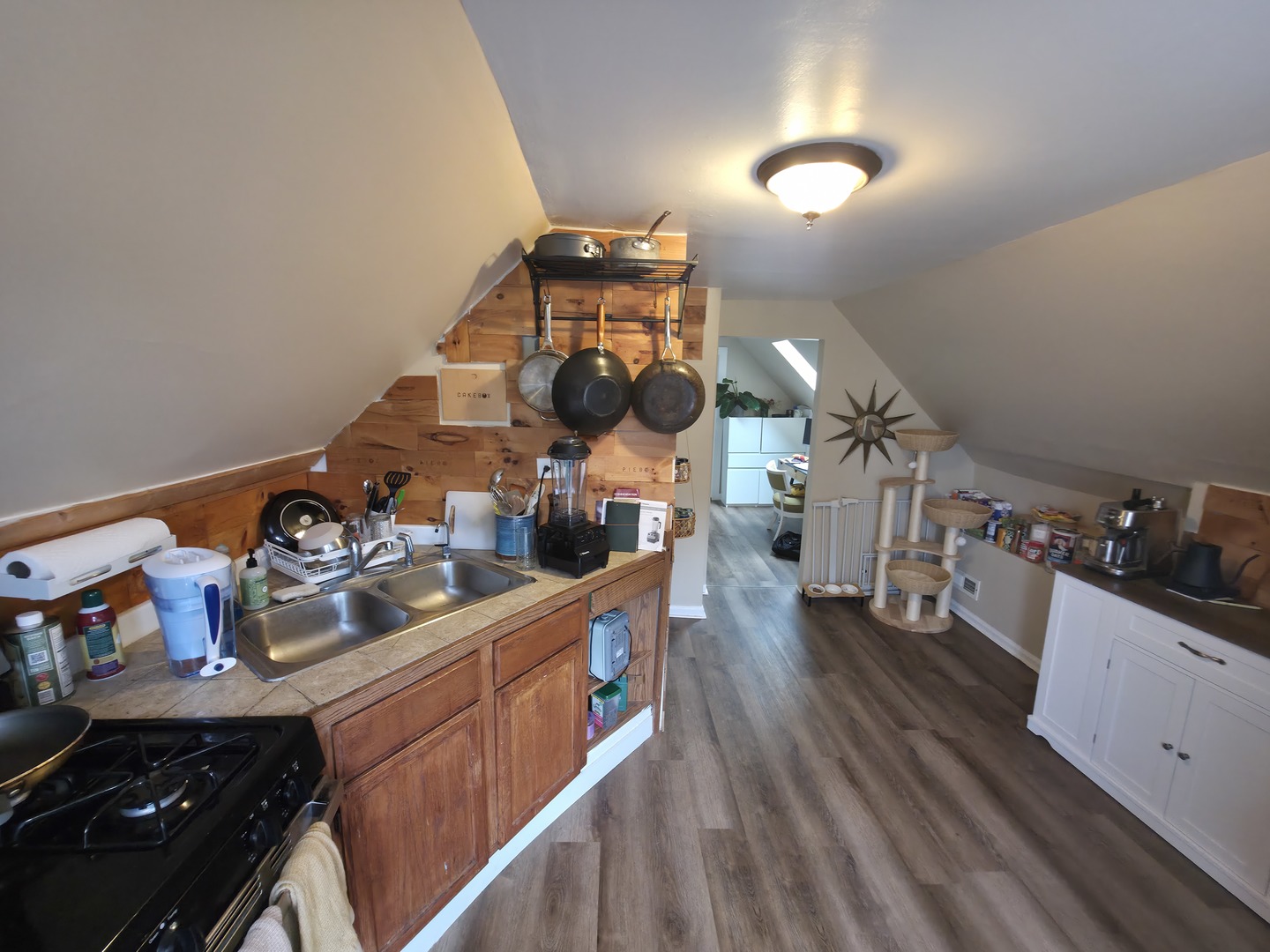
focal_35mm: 13
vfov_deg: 89.9
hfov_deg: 106.2
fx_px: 477
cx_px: 635
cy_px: 476
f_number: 1.9
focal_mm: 2.2
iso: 160
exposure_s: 1/30
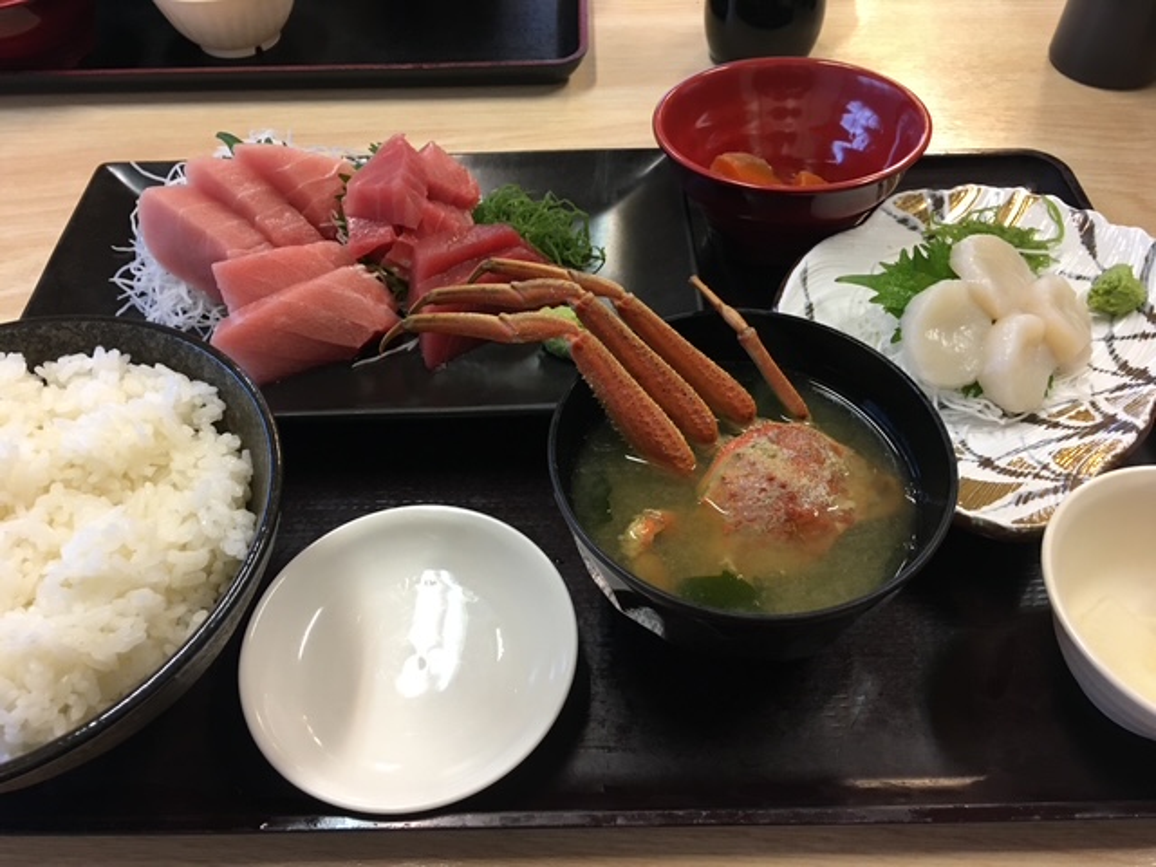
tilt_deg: -49.6
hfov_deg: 61.7
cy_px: 434
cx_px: 578
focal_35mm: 29
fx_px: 968
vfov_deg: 48.2
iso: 100
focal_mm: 4.15
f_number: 2.2
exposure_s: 1/30
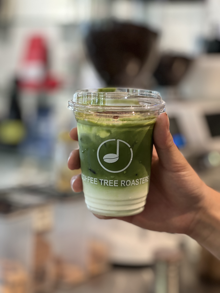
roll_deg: -1.0
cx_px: 110
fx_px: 652
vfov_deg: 25.3
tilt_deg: -7.8
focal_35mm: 77
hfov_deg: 19.1
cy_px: 146
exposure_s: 1/40
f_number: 2.8
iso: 160
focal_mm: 9
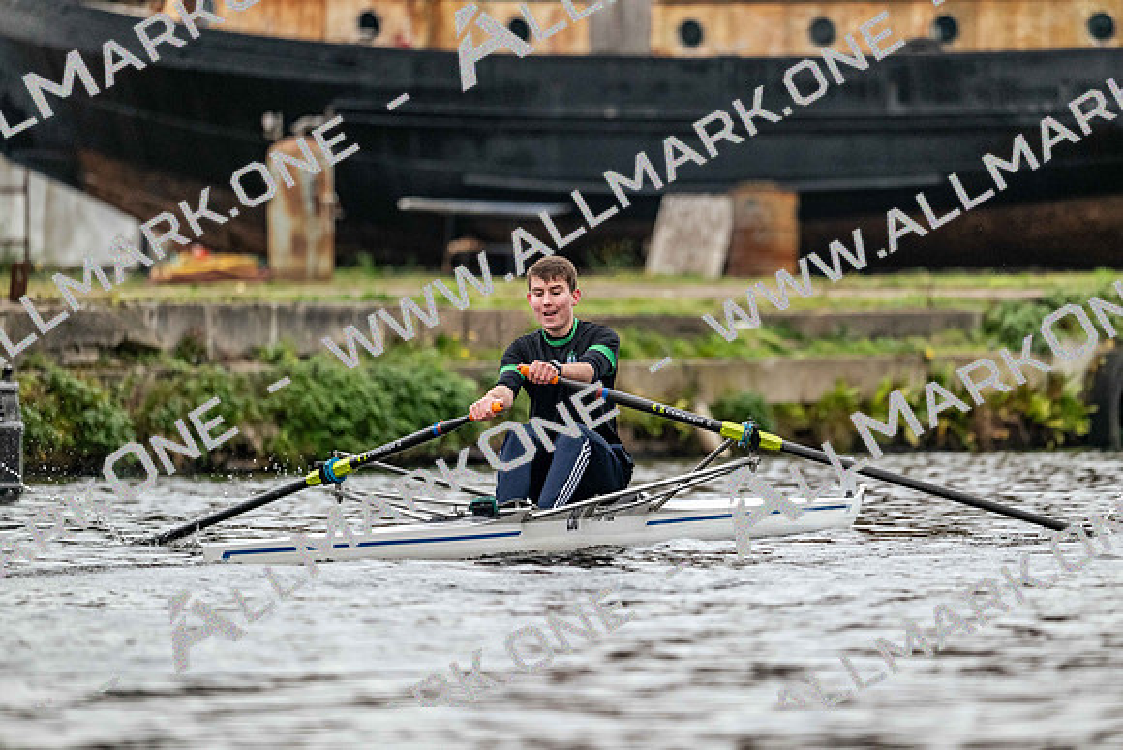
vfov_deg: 3.4
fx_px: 12480
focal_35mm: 400
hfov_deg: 5.2
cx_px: 562
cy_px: 375
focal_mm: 400
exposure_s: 1/2500
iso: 2500
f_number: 4.5
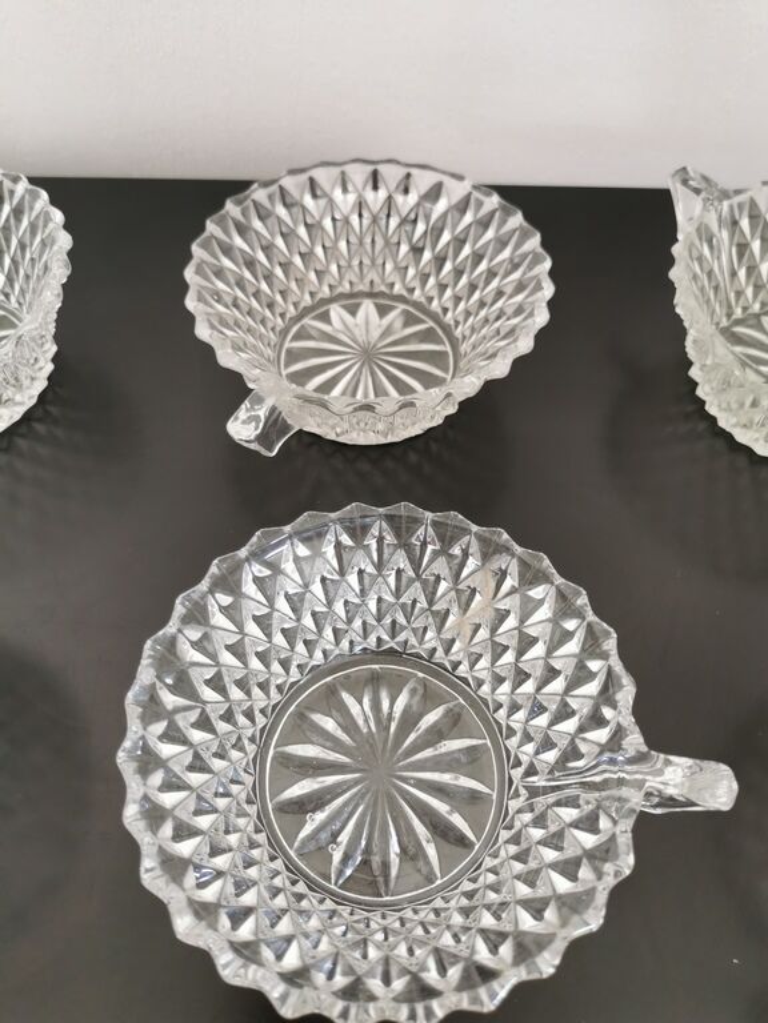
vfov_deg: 65.3
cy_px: 512
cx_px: 384
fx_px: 799
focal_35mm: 27
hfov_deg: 51.4
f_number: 1.8
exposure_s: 1/50
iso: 100
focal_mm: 5.58
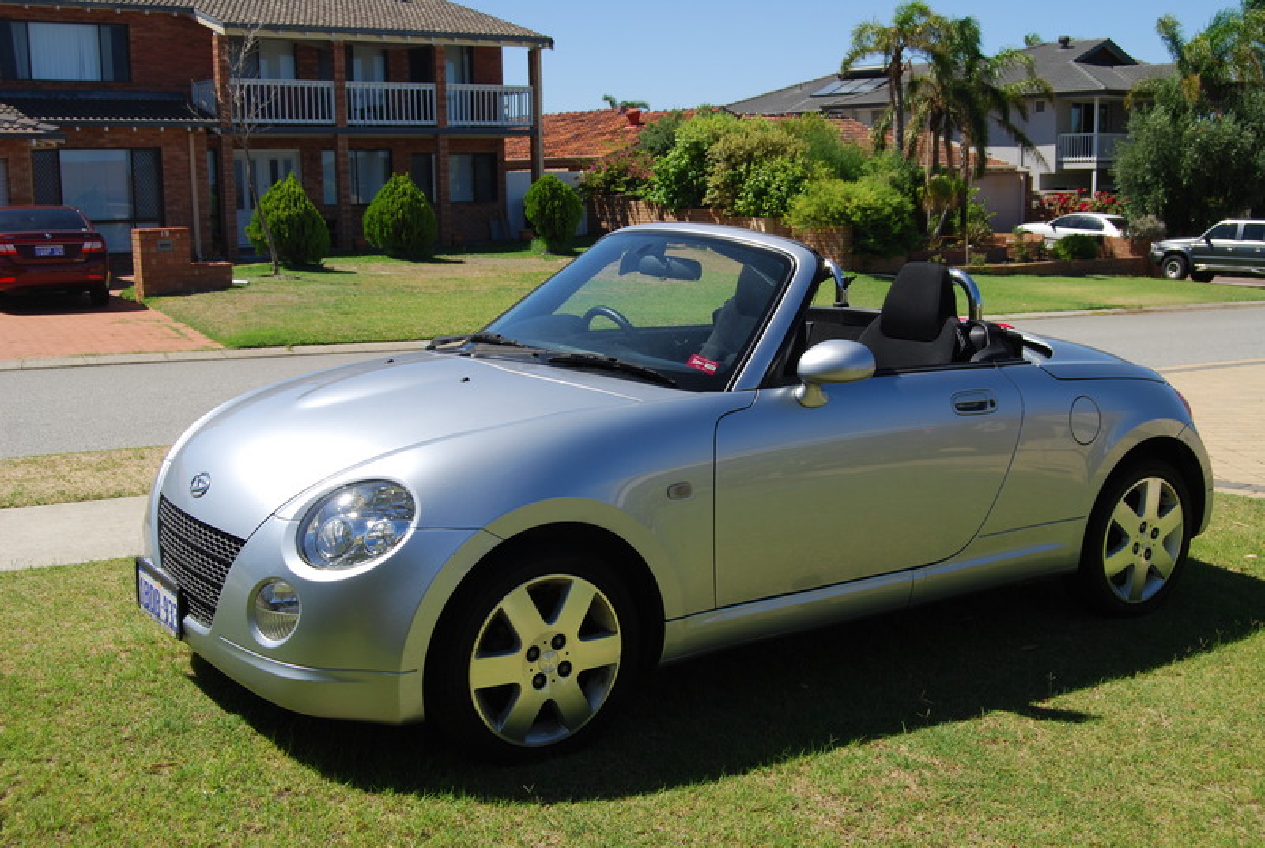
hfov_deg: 46.3
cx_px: 632
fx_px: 1478
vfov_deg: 32.0
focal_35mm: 42
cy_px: 424
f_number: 8
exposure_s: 1/250
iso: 100
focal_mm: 28
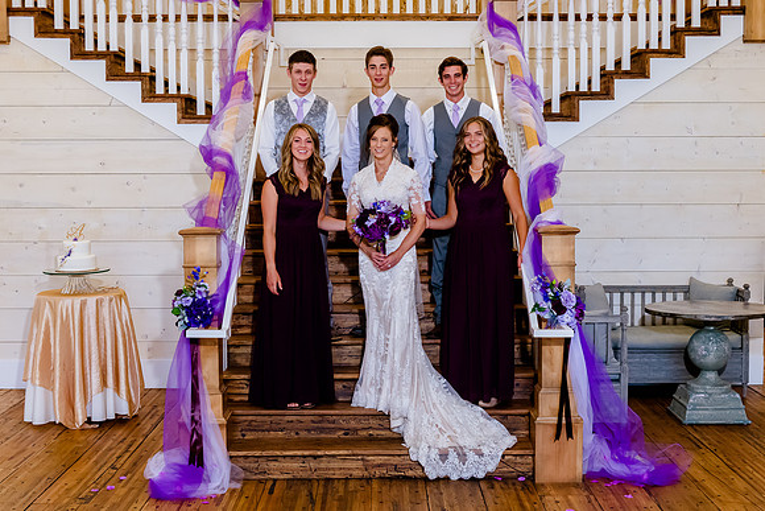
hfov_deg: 37.4
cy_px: 246
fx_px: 1132
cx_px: 381
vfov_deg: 25.4
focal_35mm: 53
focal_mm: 45
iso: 2500
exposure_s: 1/200
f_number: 6.3
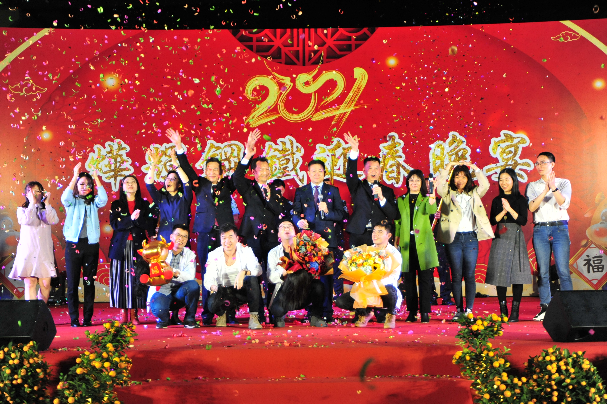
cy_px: 202
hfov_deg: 32.4
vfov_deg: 21.9
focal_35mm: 62
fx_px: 1045
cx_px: 304
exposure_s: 1/160
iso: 2500
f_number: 5
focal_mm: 62
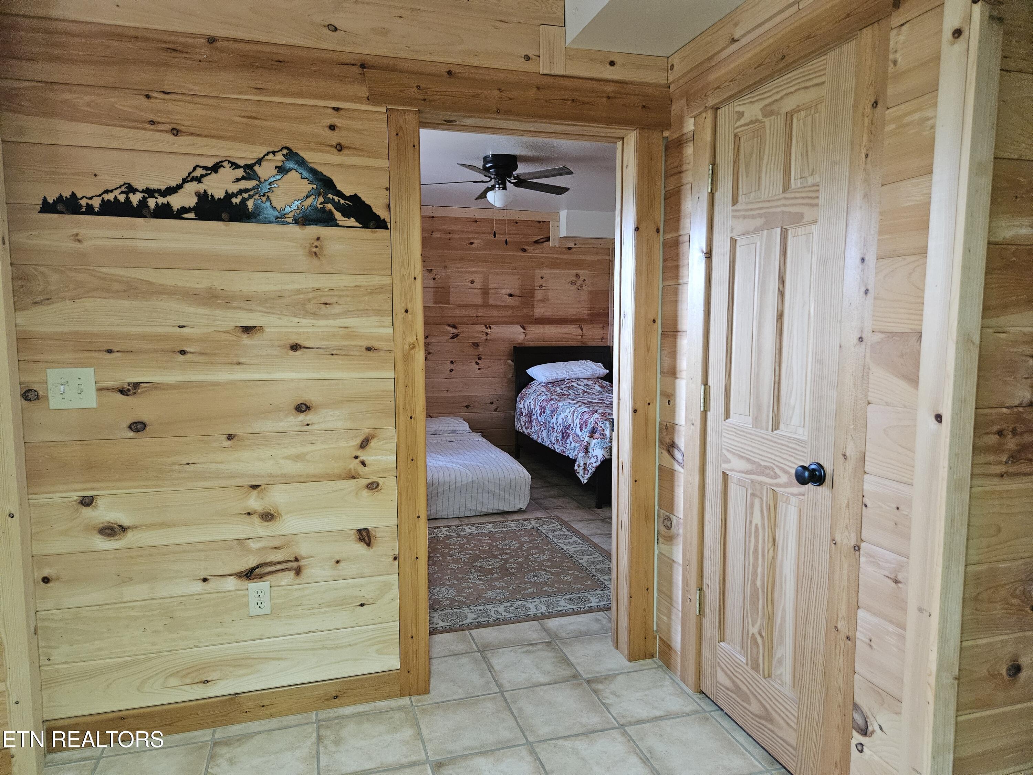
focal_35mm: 23
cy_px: 388
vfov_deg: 58.9
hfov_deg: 73.9
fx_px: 686
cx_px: 516
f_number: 1.8
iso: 1000
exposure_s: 1/240
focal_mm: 5.4
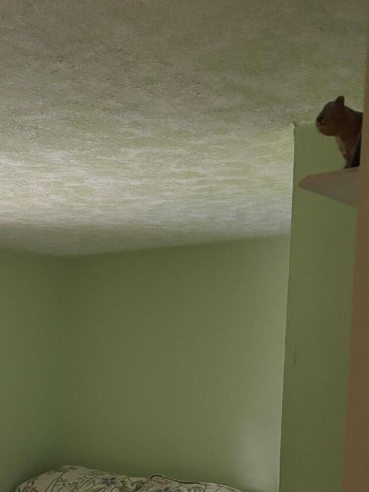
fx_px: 867
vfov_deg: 29.9
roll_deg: -1.9
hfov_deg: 23.6
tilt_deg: -6.2
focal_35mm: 61
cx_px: 62
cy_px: 472
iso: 640
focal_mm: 5.96
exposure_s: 1/30
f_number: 1.6
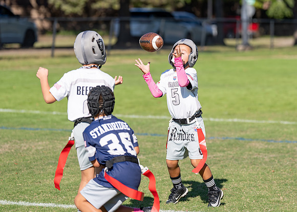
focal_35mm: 172
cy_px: 91
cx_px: 179
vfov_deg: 8.4
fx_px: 1449
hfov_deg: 11.7
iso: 250
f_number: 2.8
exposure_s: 1/6400
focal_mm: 124
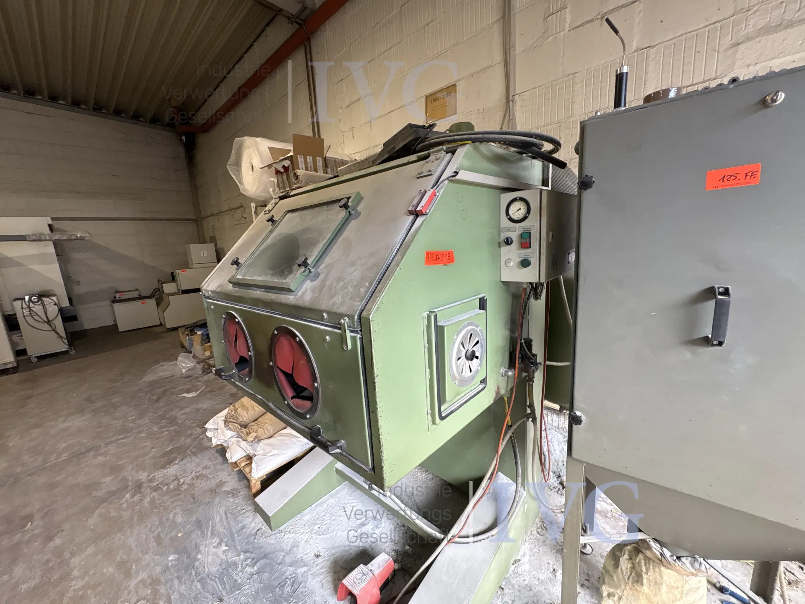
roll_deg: +3.7
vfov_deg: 85.7
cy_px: 302
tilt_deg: -8.8
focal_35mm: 14
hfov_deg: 102.1
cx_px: 402
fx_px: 326
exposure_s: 1/99
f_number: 2.2
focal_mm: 2.22
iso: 160
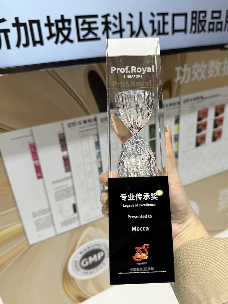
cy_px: 144
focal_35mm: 28
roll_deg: +3.7
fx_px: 246
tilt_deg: -26.1
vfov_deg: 63.4
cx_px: 130
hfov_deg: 49.6
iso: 64
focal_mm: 6.76
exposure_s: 1/212
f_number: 1.78
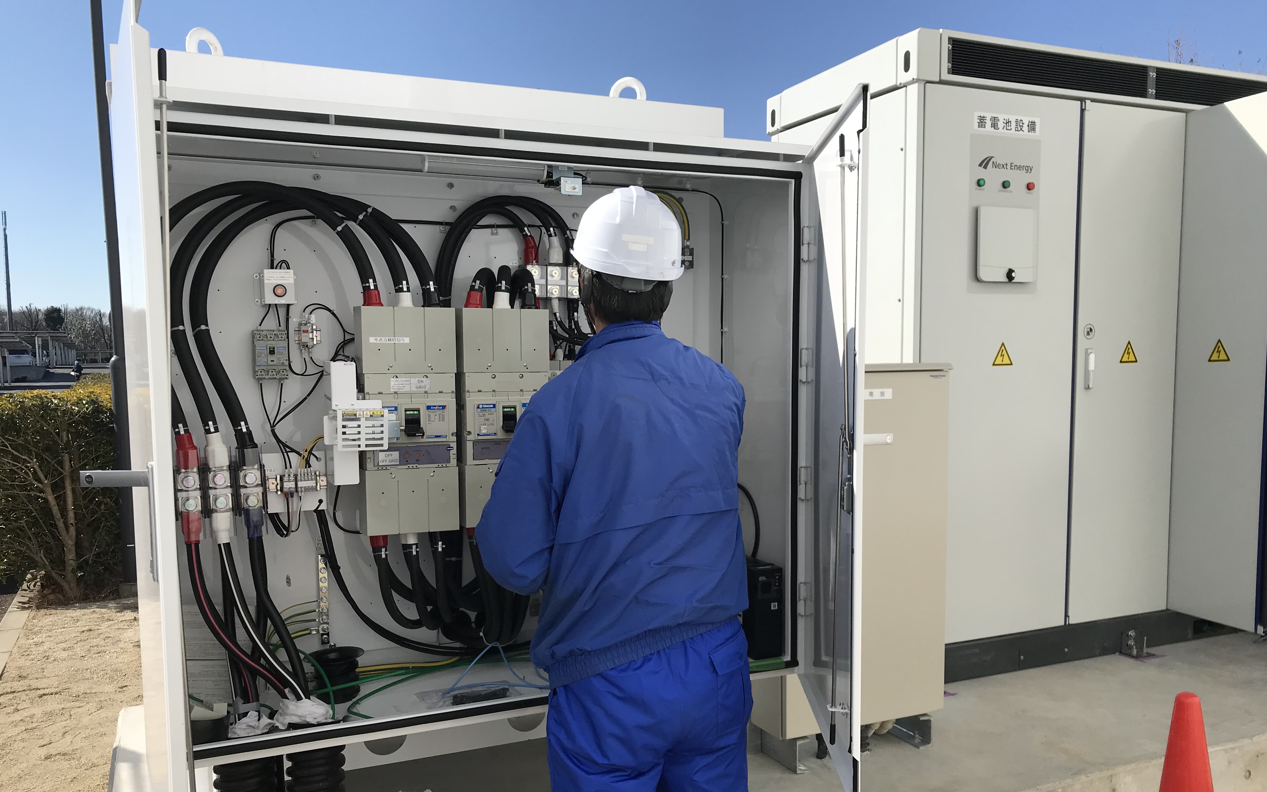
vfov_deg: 41.7
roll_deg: -0.1
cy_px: 462
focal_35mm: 30
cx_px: 637
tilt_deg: -4.7
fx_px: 1036
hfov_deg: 62.9
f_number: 1.8
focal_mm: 3.99
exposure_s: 1/2519
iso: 20
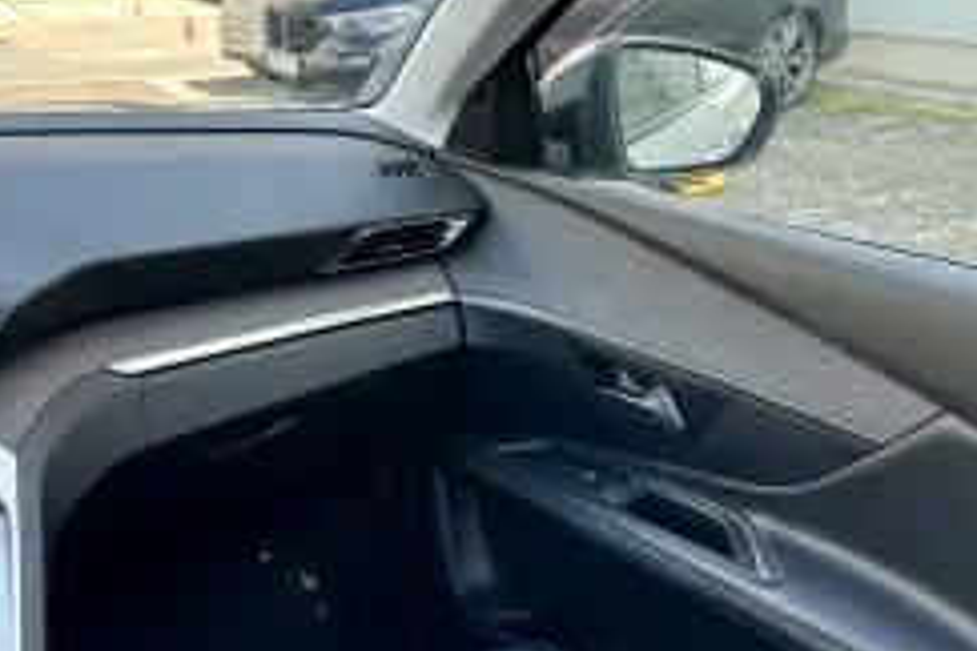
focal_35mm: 37
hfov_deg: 51.2
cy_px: 301
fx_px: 1004
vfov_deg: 35.9
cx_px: 354
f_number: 1.78
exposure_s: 1/271
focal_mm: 6.86
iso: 80
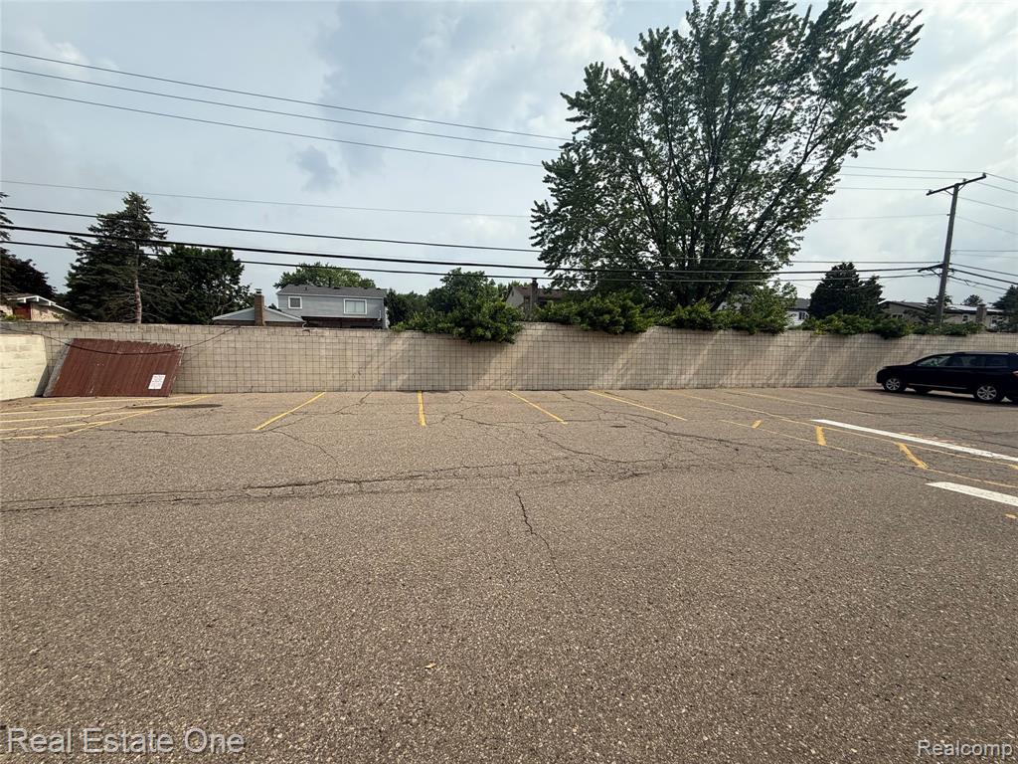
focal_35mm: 14
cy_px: 382
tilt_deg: -4.8
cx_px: 509
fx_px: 412
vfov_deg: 85.7
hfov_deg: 102.1
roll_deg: -0.6
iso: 50
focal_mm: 2.22
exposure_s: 1/2506
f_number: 2.2
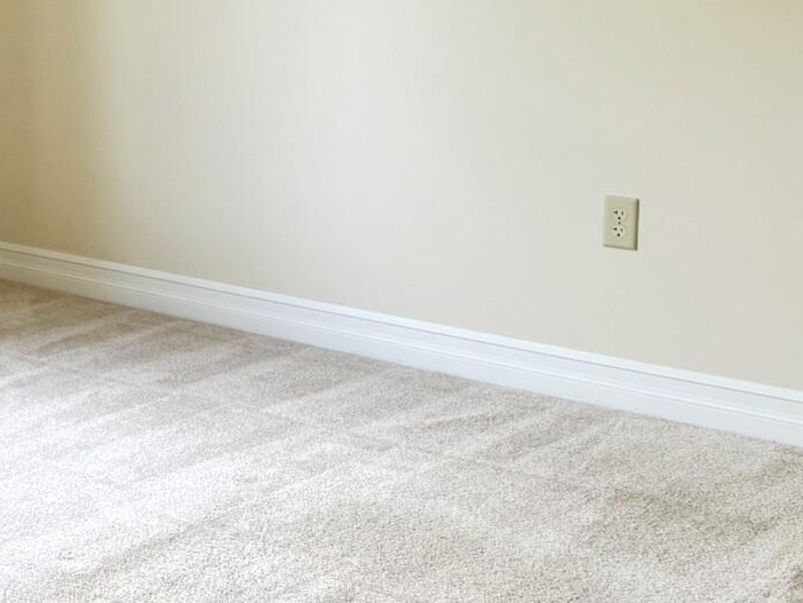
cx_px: -199
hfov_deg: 24.7
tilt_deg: -7.1
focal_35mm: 70
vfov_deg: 20.7
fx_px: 1624
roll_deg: +0.7
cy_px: 105
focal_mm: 6.76
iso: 100
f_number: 1.78
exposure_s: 1/120
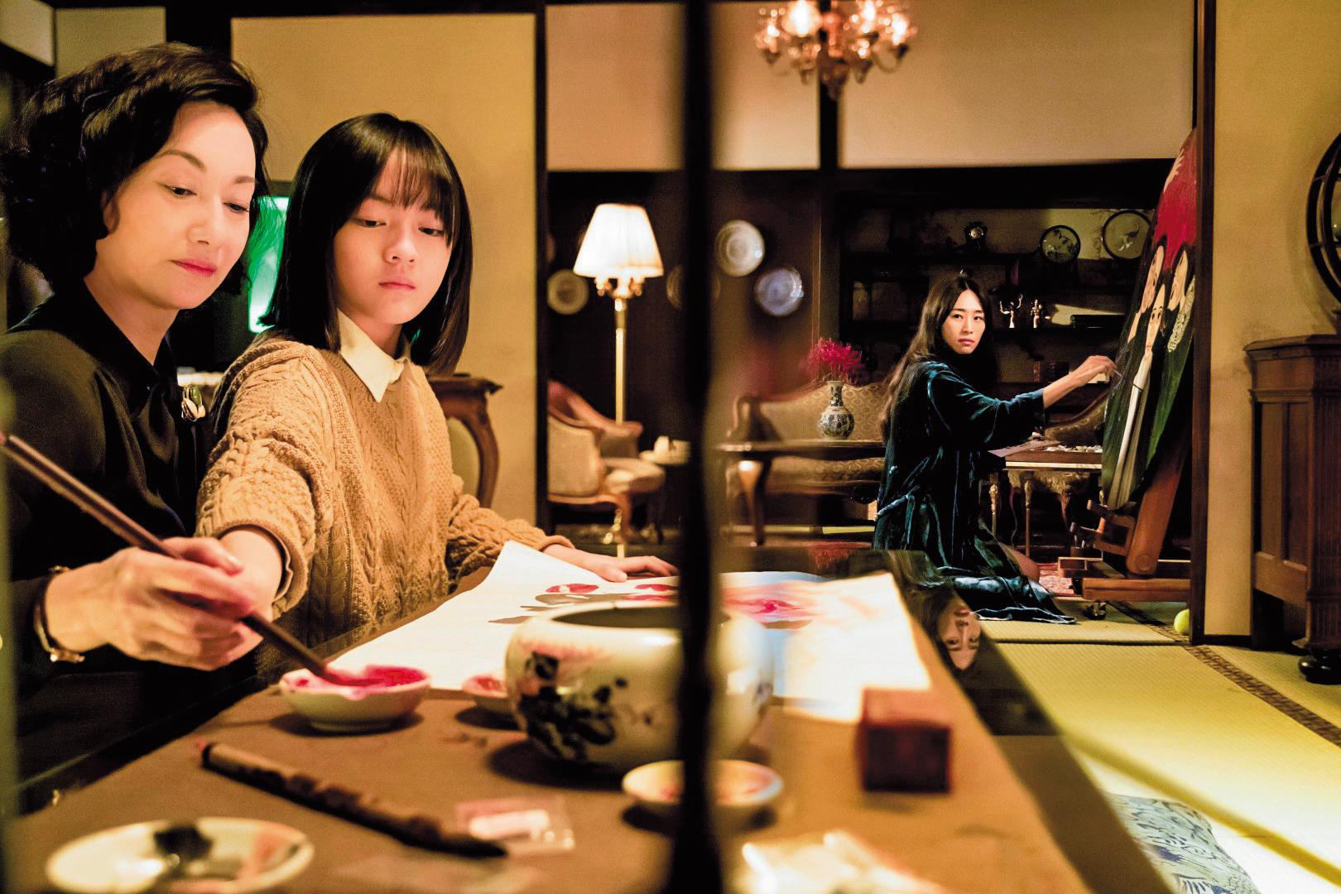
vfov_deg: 34.2
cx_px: 670
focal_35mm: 39
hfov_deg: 49.6
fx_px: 1453
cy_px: 447
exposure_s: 1/100
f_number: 2.8
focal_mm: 25.7
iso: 4000
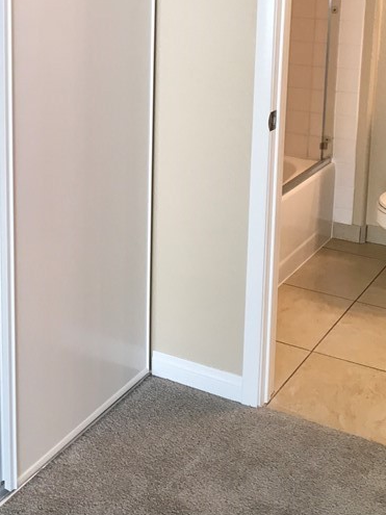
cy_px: 95
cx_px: 61
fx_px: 892
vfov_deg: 31.3
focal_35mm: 60
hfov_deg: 23.9
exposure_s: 1/33
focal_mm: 4.15
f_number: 2.2
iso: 40
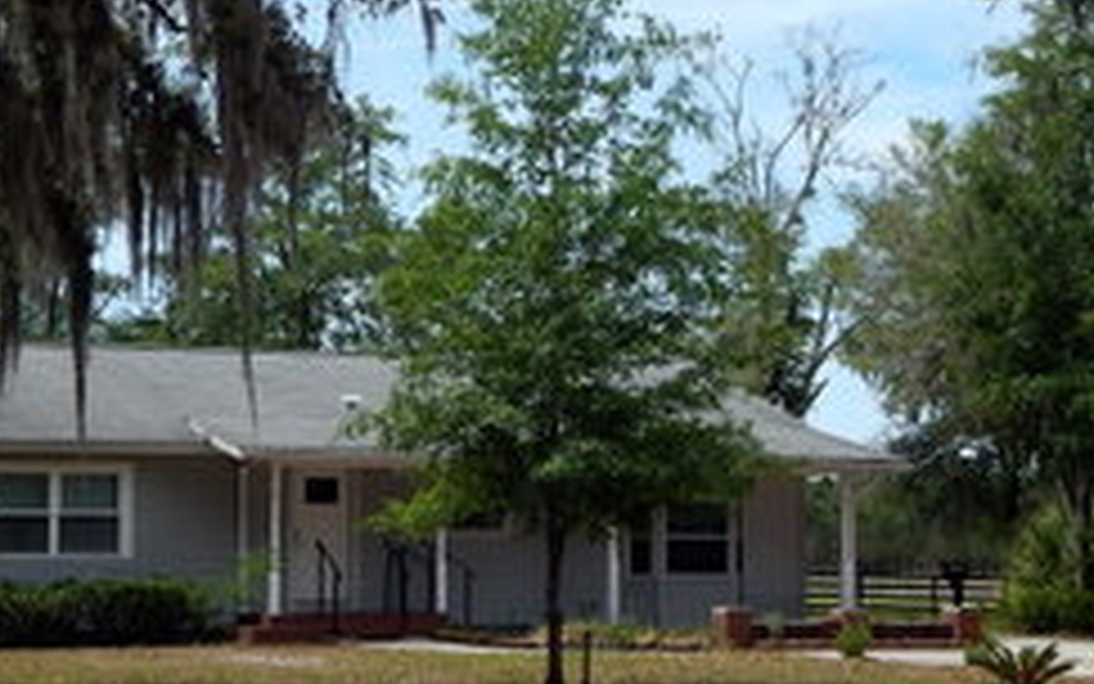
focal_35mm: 85
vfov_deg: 15.4
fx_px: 2535
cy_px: 374
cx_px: 513
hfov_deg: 24.4
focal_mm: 6.8
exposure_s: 1/1250
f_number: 3.4
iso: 125
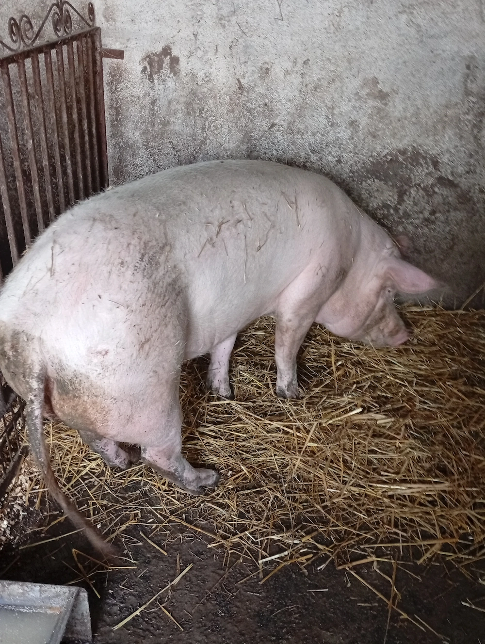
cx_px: 242
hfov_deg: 37.8
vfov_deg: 48.9
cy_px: 322
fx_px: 708
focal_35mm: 38
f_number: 1.8
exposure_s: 1/33.3
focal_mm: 3.98
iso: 607
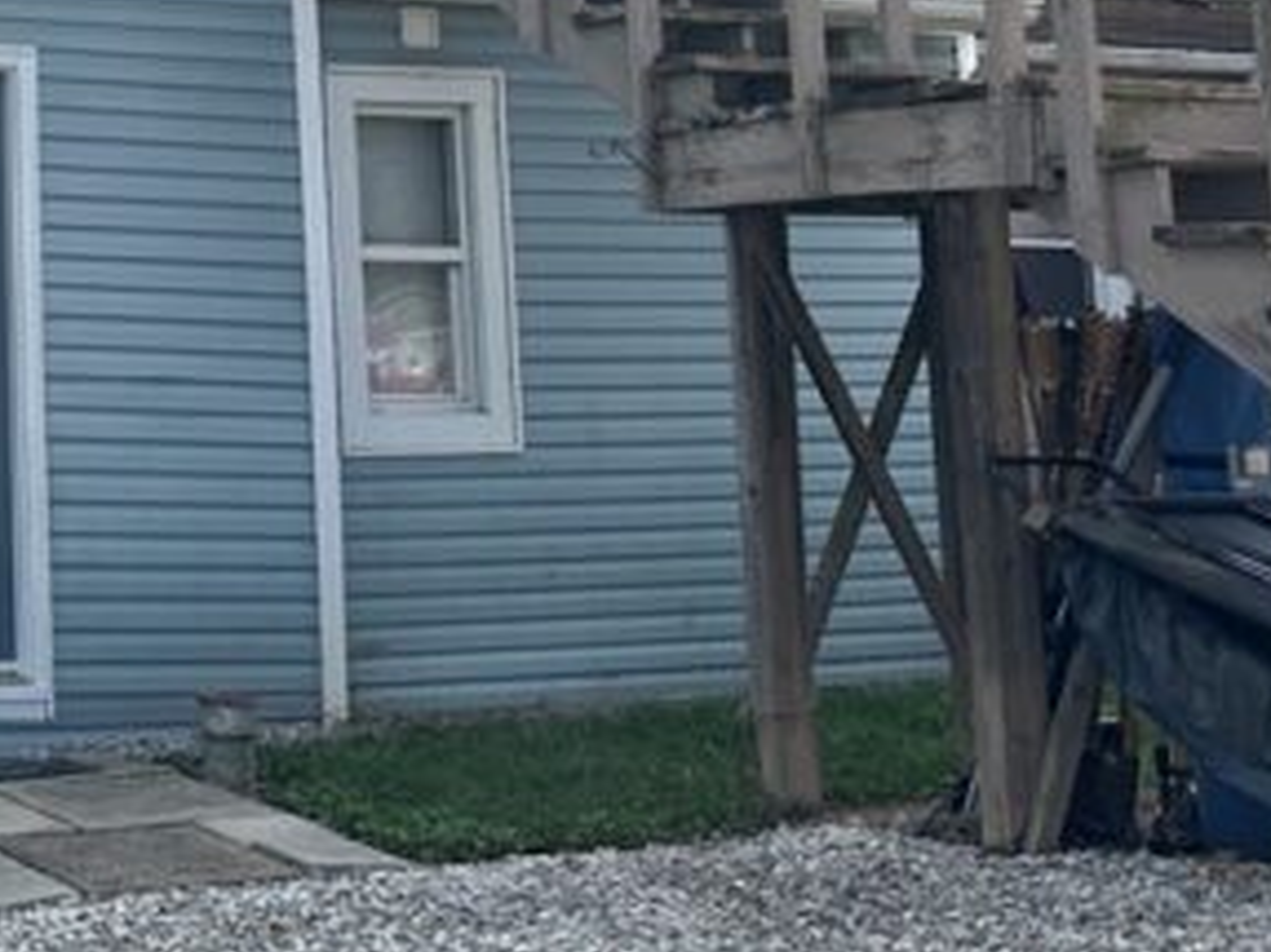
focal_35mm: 67
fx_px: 2459
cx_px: -301
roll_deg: -0.7
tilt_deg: +10.3
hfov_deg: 25.6
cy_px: -75
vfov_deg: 20.9
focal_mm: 6.86
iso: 80
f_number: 1.78
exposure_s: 1/5000
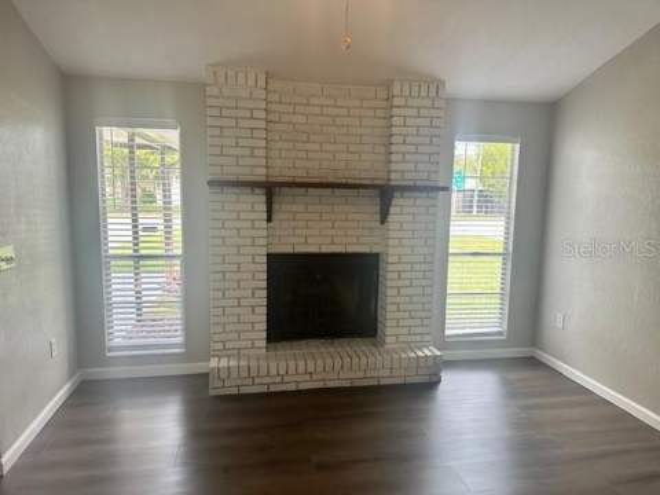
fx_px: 458
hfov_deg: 71.6
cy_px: 248
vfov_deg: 56.8
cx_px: 330
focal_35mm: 24
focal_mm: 6.86
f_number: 1.78
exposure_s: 1/161
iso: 100
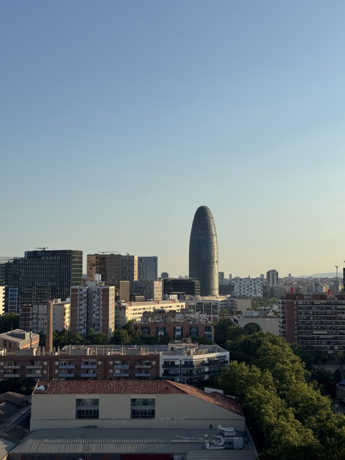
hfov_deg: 30.3
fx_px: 638
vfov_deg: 39.7
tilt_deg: +4.3
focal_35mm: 48
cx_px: 172
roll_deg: +0.1
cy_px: 230
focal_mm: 6.76
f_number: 1.78
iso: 64
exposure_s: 1/5848
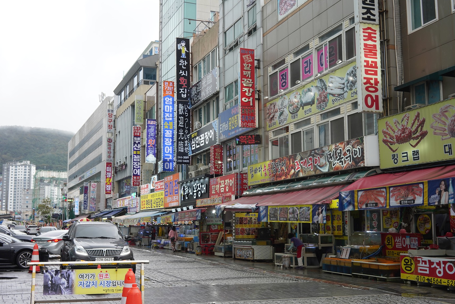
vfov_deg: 32.6
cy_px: 153
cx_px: 219
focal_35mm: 41
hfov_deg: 47.4
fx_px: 518
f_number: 7.1
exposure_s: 1/125
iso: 400
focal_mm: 35
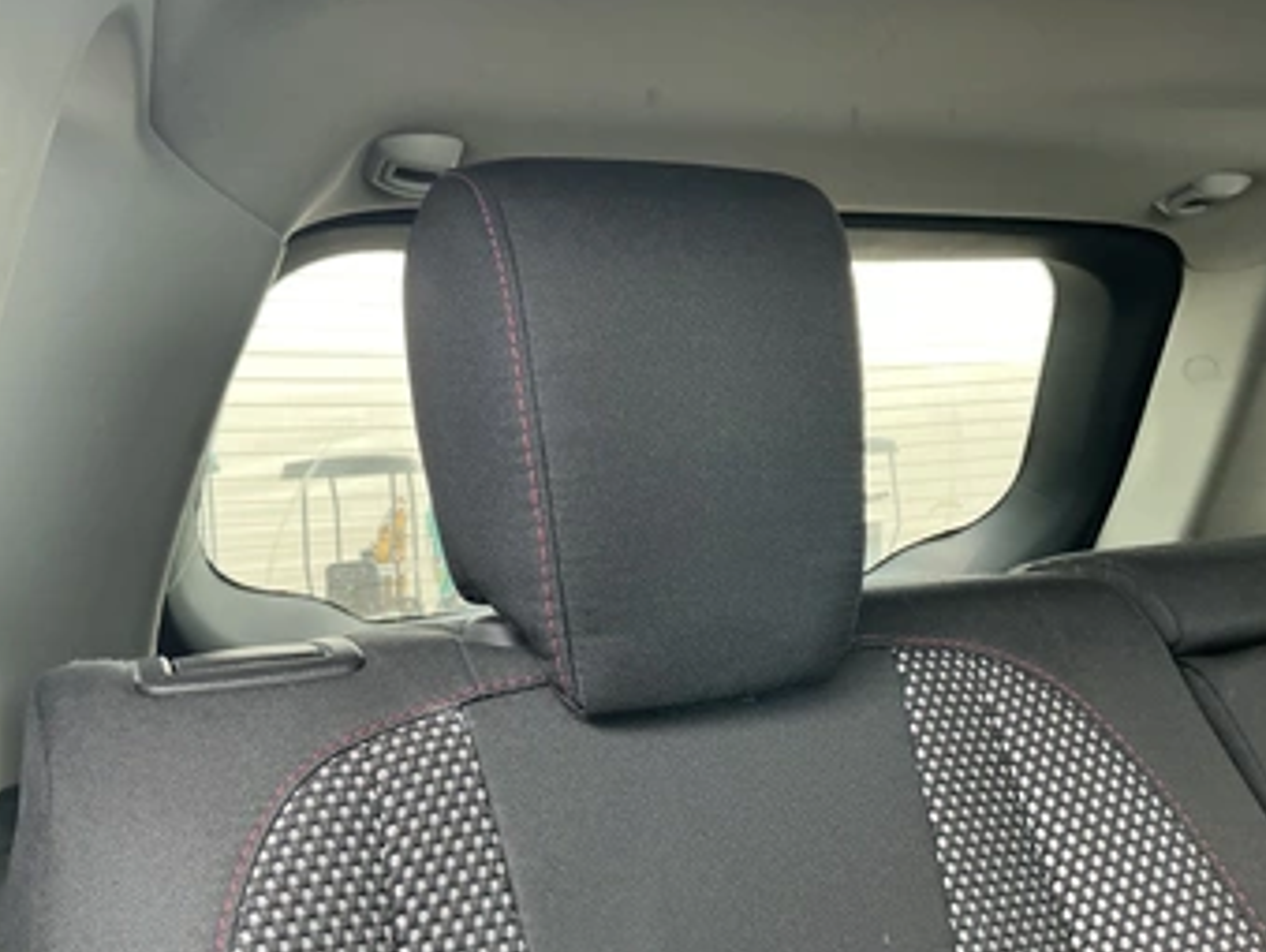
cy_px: 459
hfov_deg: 55.3
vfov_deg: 43.0
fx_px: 1208
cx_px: 627
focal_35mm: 33
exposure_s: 1/115
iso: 64
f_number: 1.8
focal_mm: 3
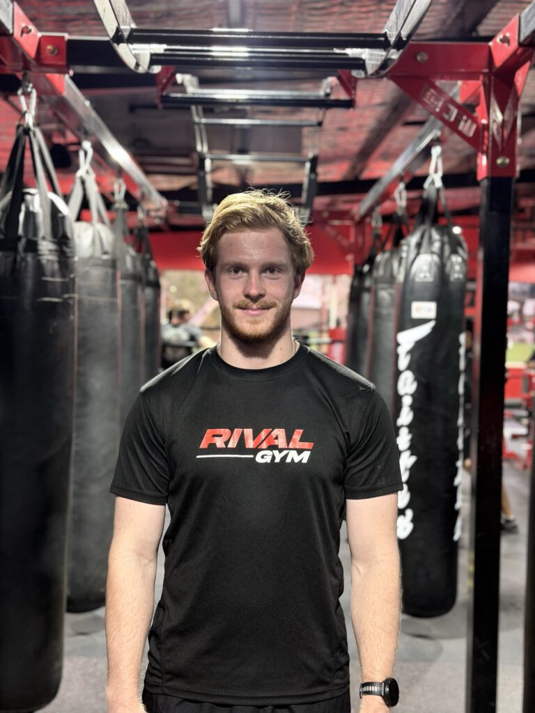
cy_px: 356
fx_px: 989
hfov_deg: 30.3
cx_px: 268
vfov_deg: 39.7
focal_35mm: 48
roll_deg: -2.6
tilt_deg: -1.5
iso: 200
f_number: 1.78
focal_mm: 6.76
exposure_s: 1/33
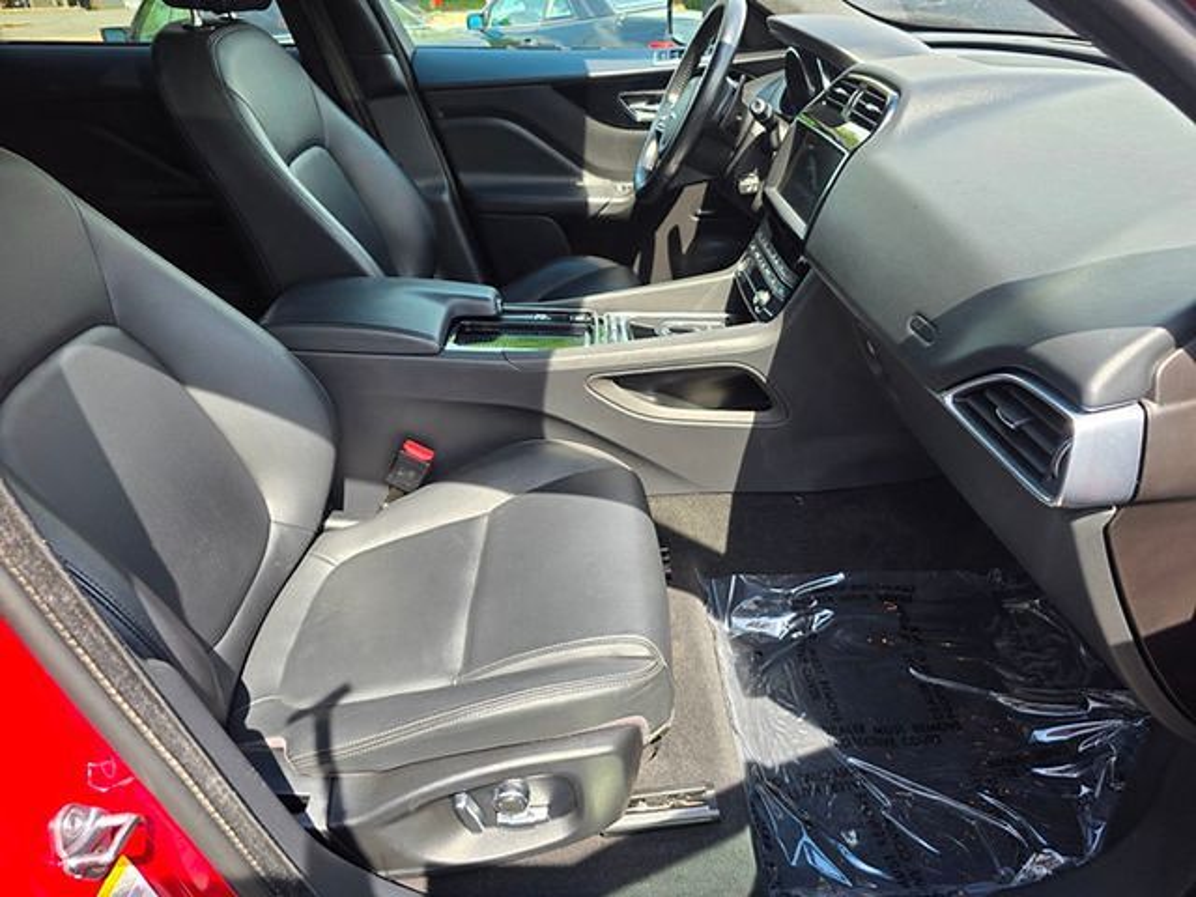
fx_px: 795
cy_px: 448
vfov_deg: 58.9
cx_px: 598
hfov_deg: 73.9
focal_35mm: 23
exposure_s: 1/180
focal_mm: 6.3
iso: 32
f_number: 1.7
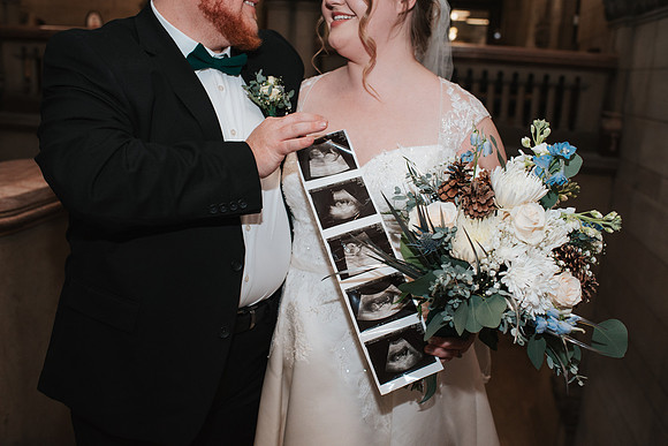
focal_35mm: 35
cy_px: 223
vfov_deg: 37.9
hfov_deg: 54.4
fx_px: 650
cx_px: 334
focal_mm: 35
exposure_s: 1/200
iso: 1000
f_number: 3.5
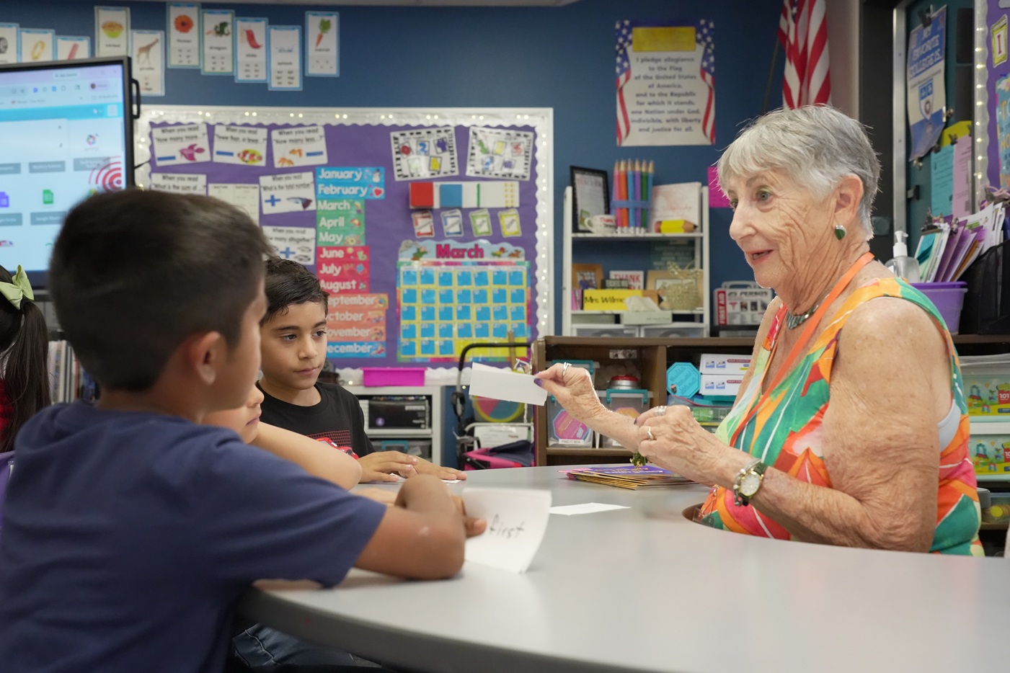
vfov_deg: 32.6
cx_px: 505
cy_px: 336
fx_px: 1150
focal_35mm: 41
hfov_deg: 47.4
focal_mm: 41
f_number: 5
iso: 8000
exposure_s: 1/400
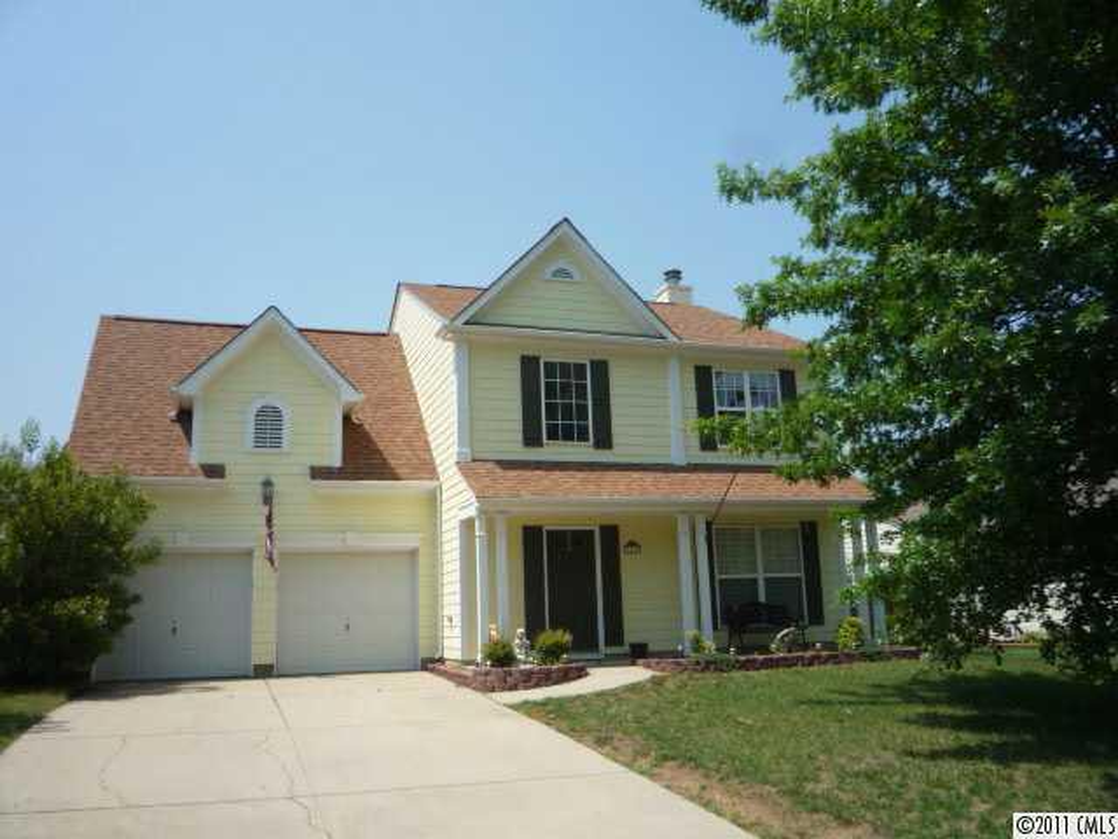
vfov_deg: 46.8
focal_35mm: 30
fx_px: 969
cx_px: 559
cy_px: 420
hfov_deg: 60.0
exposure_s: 1/400
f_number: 5.6
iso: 100
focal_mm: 5.2
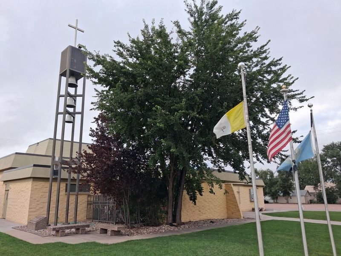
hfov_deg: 65.3
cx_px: 170
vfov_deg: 51.4
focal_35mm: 27
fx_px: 266
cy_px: 128
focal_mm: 4
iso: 25
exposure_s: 1/118
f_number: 1.8
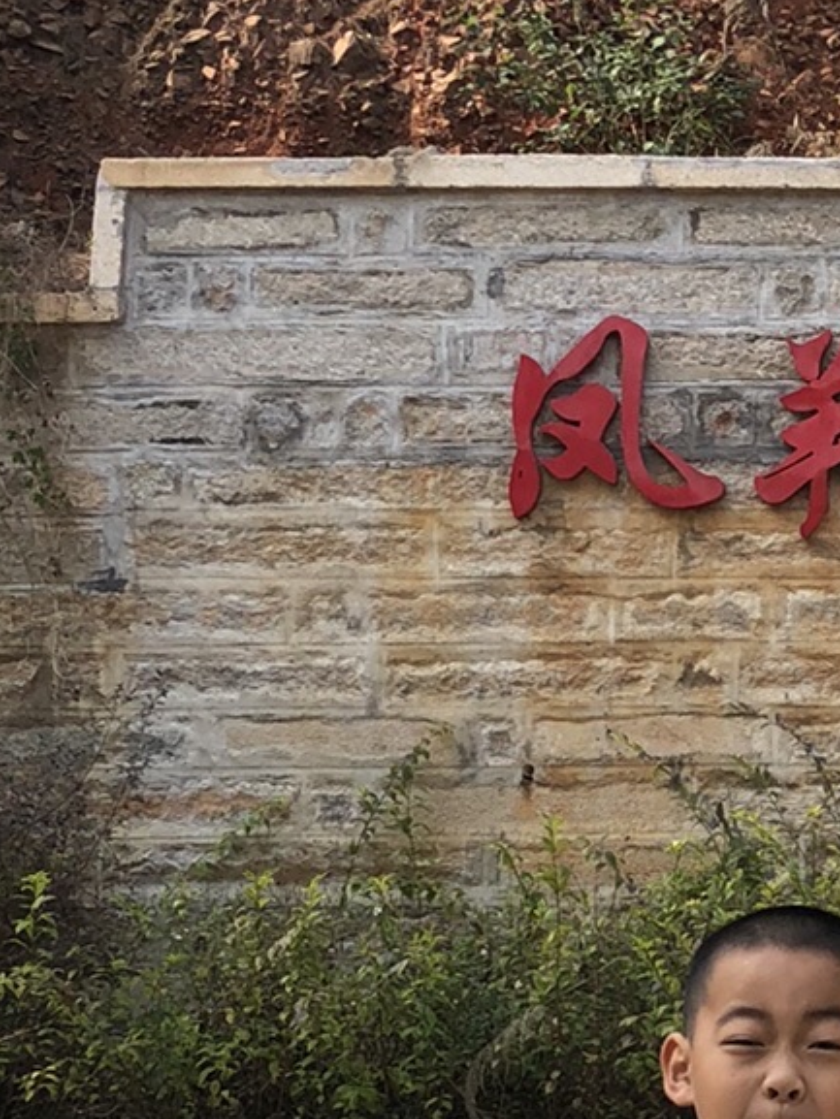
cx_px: 1294
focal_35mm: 97
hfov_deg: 14.2
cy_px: 842
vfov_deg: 20.1
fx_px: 3137
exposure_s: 1/666
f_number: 1.8
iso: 20
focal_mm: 4
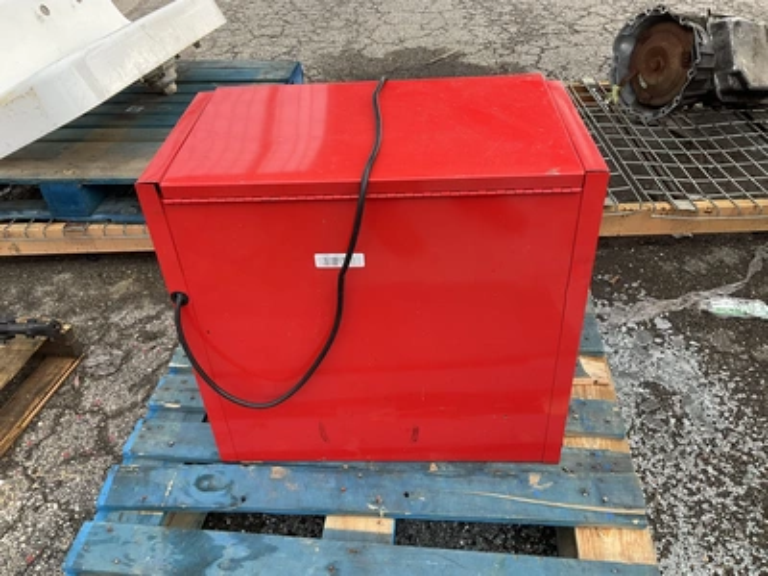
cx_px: 384
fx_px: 643
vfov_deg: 48.2
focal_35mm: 29
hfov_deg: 61.7
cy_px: 288
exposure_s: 1/122
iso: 40
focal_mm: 3
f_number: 1.8
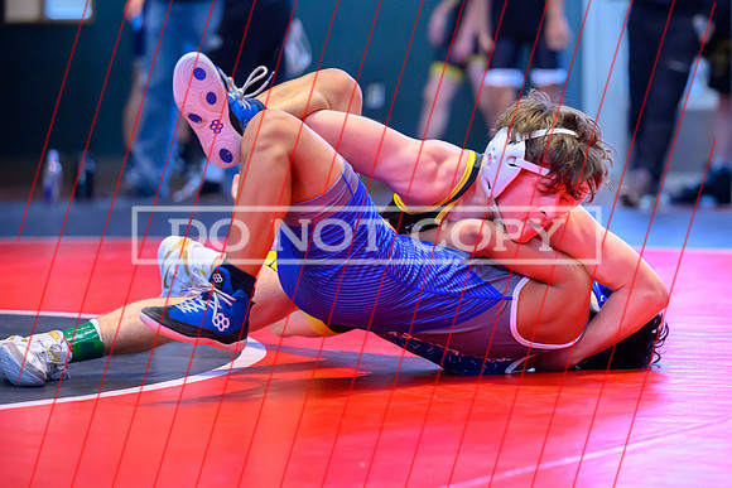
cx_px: 454
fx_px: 3400
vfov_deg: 8.2
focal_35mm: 167
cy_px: 215
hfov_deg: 12.3
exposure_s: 1/800
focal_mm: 120
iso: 6400
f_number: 2.8
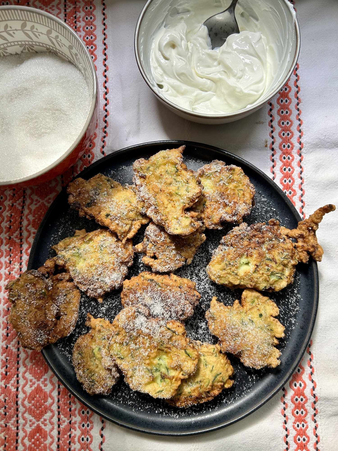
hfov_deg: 53.1
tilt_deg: -83.6
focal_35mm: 26
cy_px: 226
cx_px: 169
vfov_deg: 67.3
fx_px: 338
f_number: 1.5
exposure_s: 1/311
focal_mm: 5.7
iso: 50
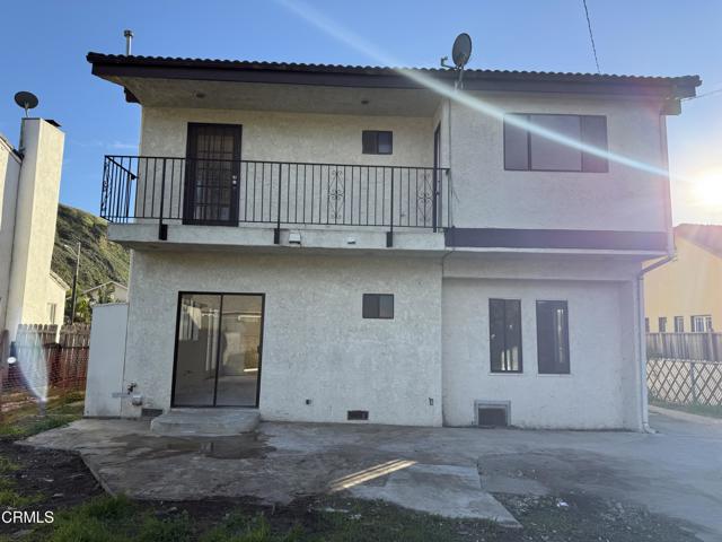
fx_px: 501
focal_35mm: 24
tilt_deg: +6.1
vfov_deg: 56.8
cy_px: 271
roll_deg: -0.4
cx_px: 361
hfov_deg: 71.6
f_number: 1.78
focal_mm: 6.76
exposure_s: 1/2907
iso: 100
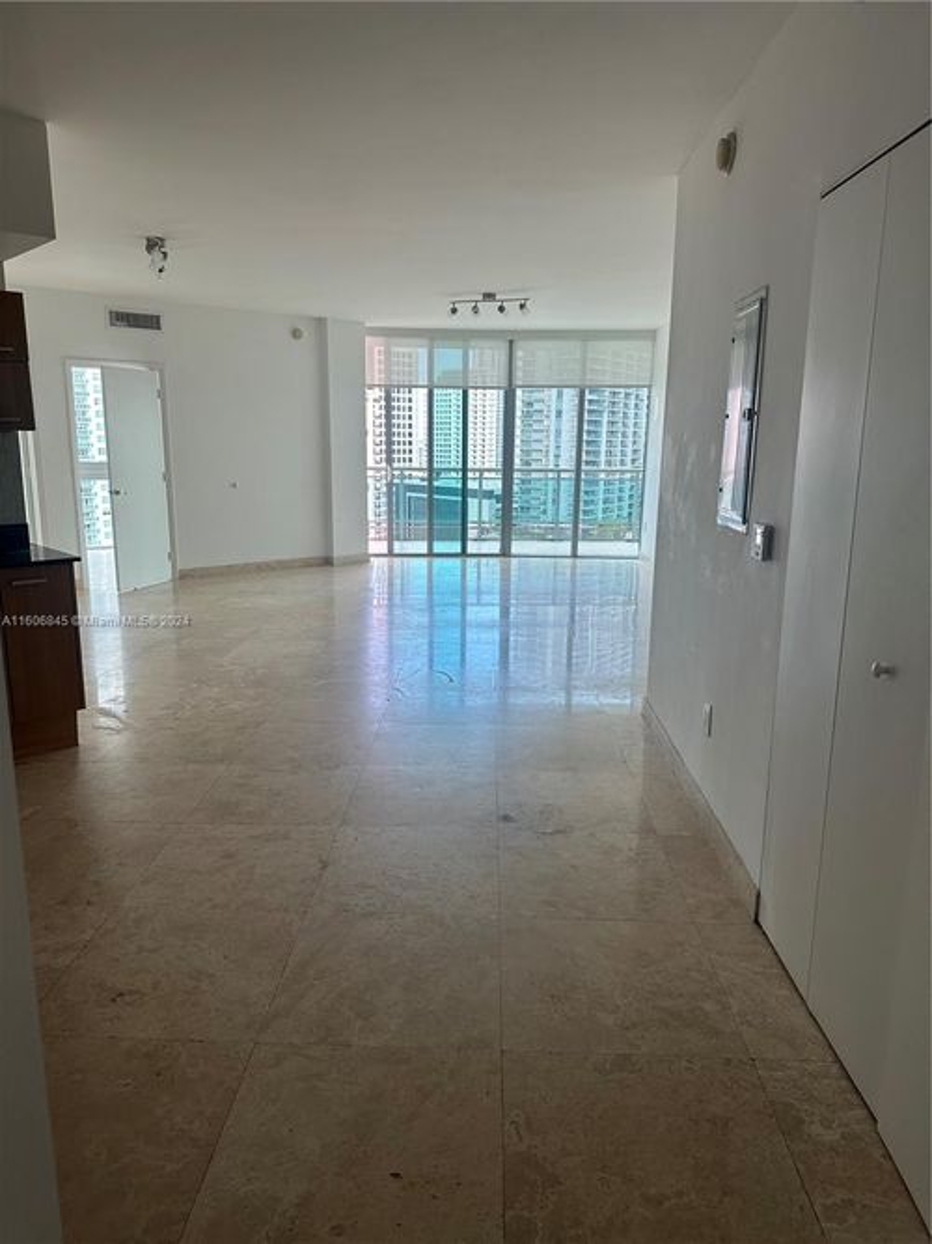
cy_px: 622
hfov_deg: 56.8
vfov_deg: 71.6
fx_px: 862
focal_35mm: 24
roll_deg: -0.7
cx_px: 466
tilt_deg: -11.8
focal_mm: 6.86
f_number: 1.78
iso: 50
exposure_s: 1/125
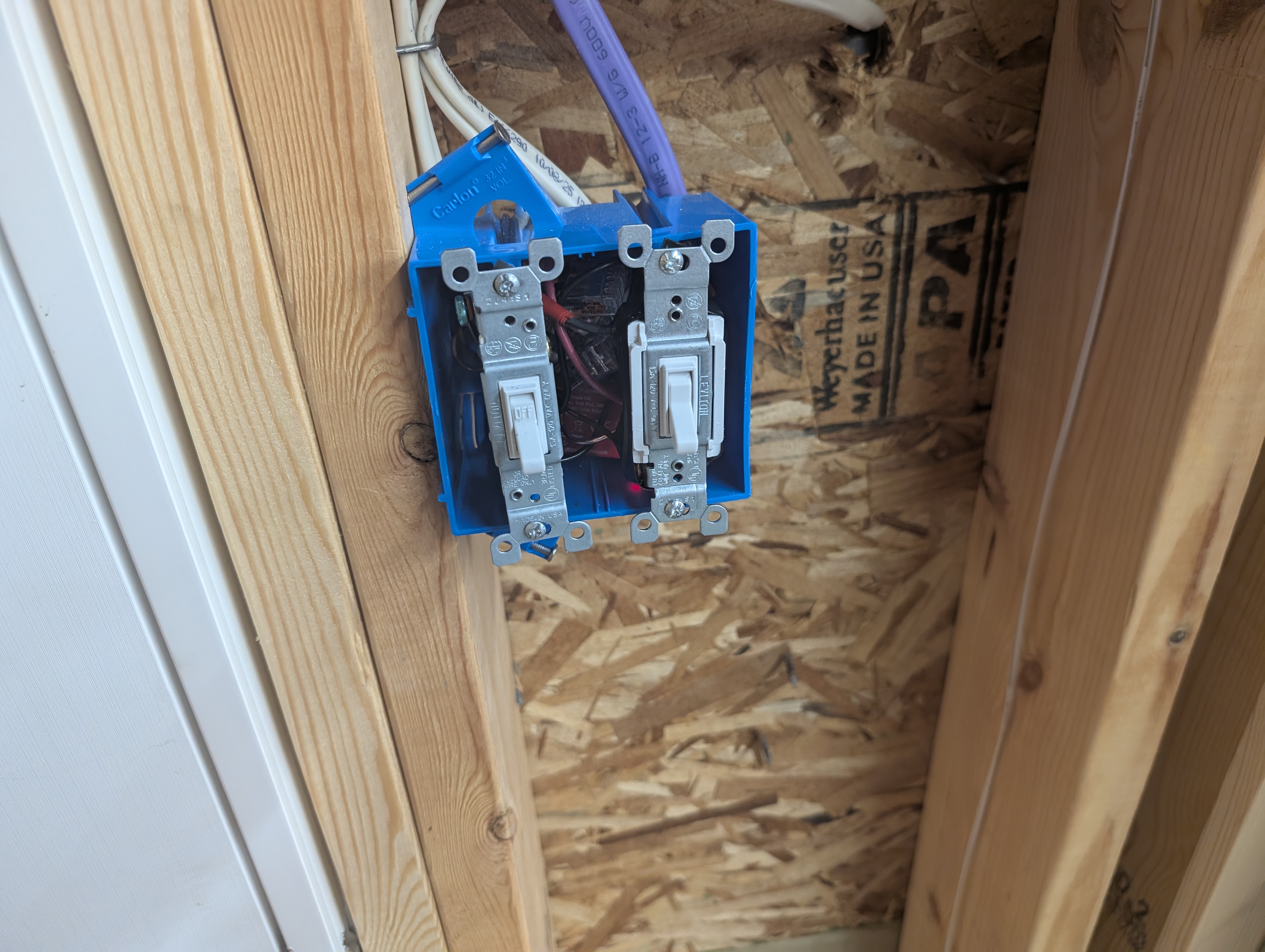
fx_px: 878
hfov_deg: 71.5
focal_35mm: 24
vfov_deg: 56.9
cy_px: 476
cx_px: 632
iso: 427
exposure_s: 1/120
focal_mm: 6.9
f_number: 1.68
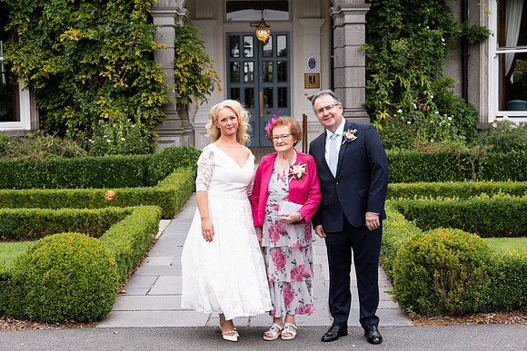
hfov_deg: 28.8
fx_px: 1025
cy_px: 176
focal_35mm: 70
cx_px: 264
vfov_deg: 19.5
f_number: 5.6
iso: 200
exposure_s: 1/200
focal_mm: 70
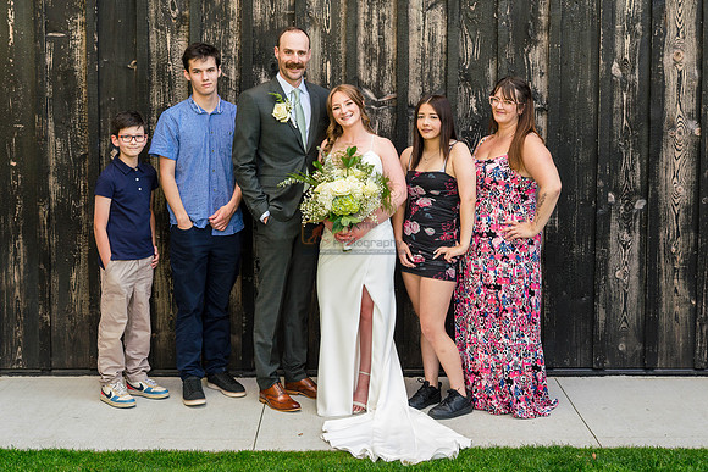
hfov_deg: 36.8
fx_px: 1064
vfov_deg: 25.0
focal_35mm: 54
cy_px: 196
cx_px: 359
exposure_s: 1/400
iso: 400
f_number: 3.5
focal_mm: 44
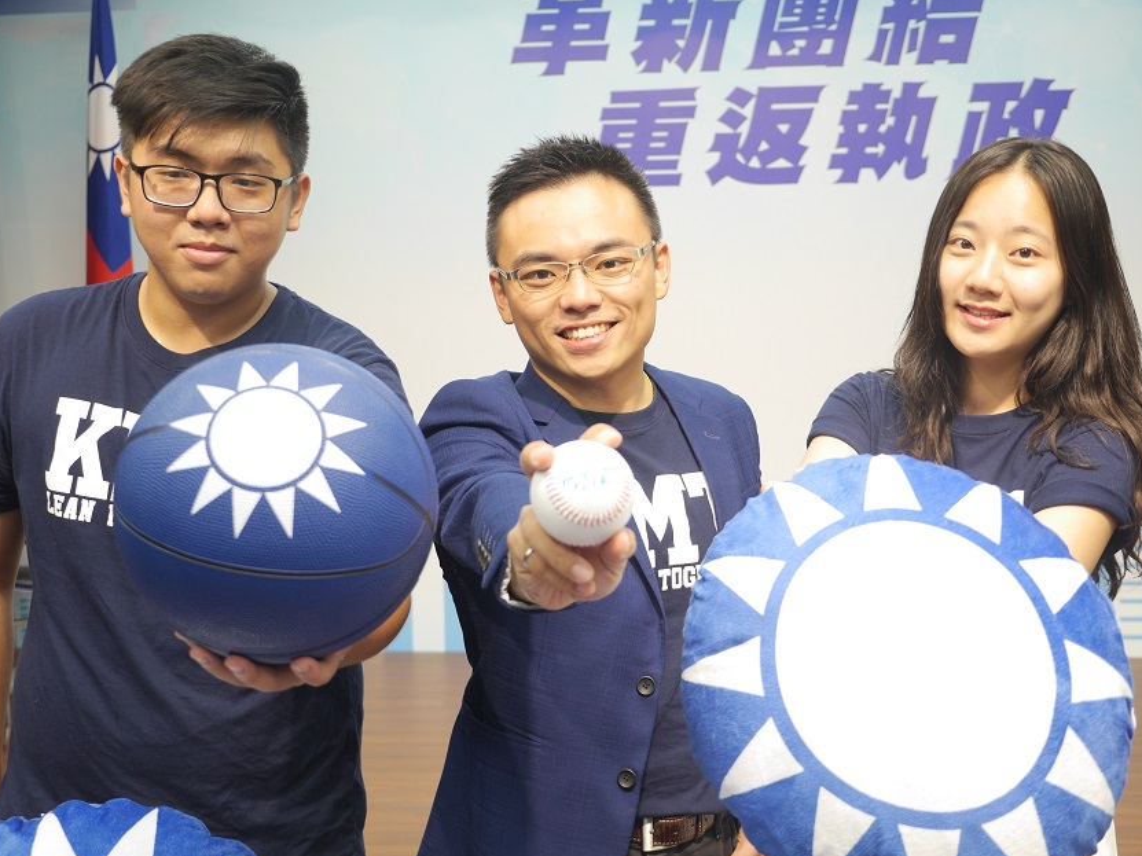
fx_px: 1484
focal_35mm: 45
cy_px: 435
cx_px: 574
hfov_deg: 42.1
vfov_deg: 32.2
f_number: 2.8
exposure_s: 1/60
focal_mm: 22
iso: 500
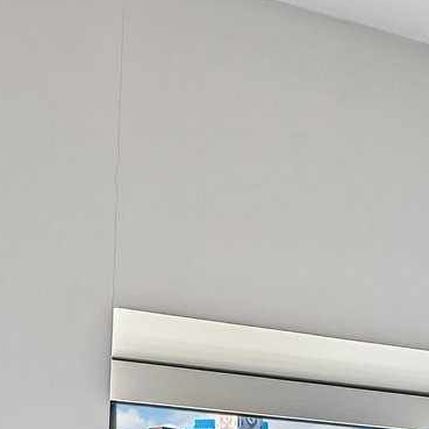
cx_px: 689
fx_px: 1192
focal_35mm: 85
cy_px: 642
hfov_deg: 17.7
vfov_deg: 18.2
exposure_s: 1/40
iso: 400
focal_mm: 18
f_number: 8
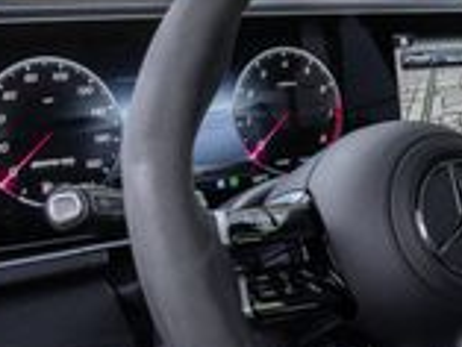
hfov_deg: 19.1
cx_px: 618
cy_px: 171
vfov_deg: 15.7
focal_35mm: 94
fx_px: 1256
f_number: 8
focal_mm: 24
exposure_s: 1/80
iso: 640
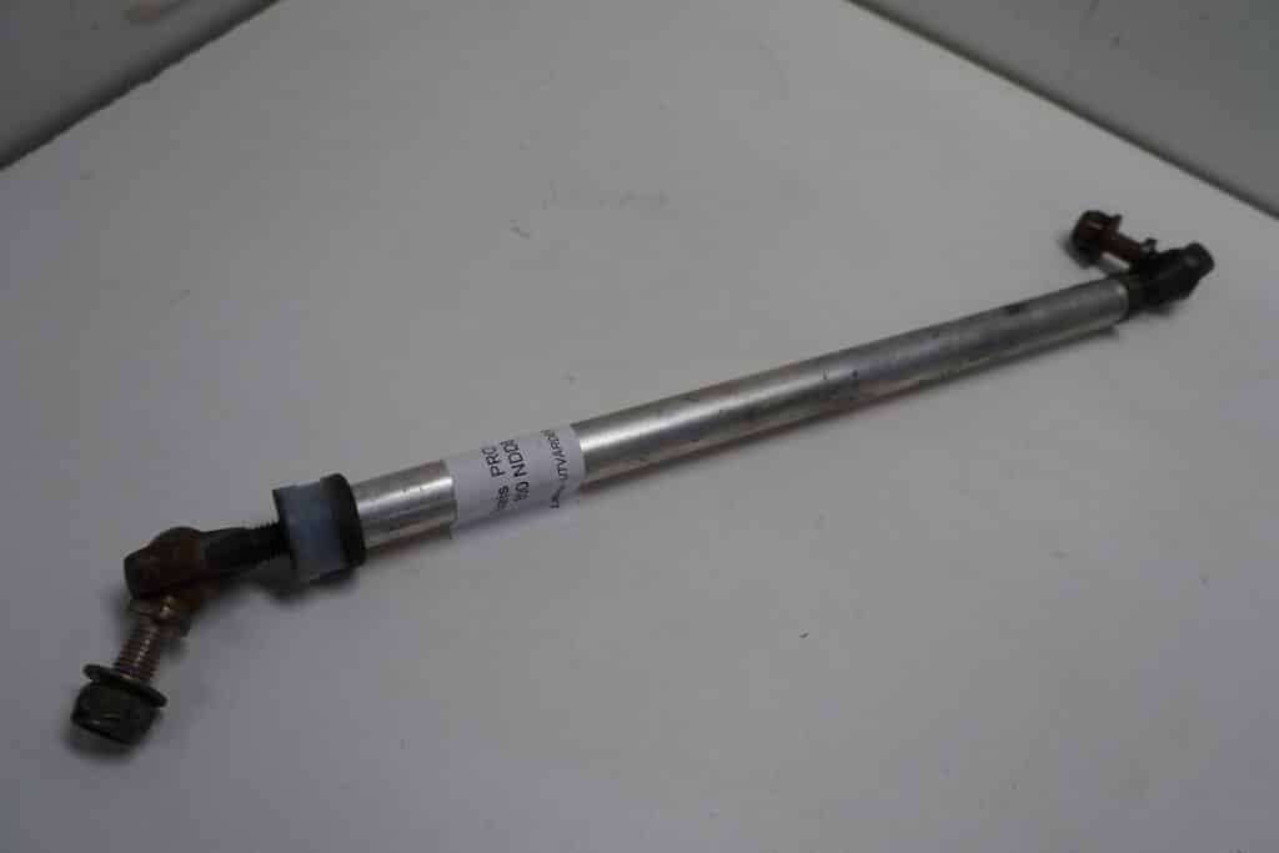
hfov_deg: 64.5
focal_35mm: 28
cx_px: 640
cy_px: 426
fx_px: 1013
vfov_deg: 45.7
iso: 100
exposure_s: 1/100
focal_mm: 19
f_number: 4.5
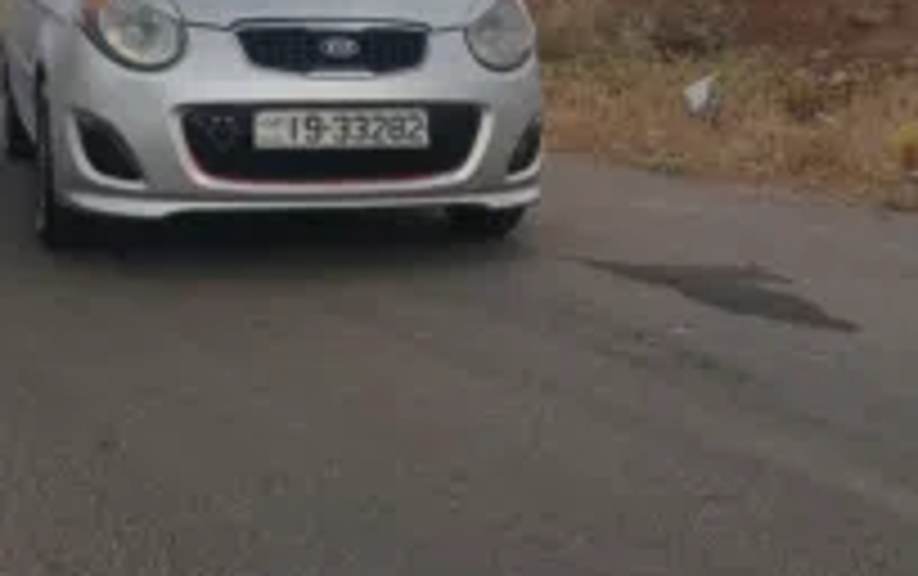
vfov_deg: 23.4
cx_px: 315
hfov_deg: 37.1
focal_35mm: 54
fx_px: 1352
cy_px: 63
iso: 20
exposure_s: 1/132
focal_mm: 3.98
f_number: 1.8
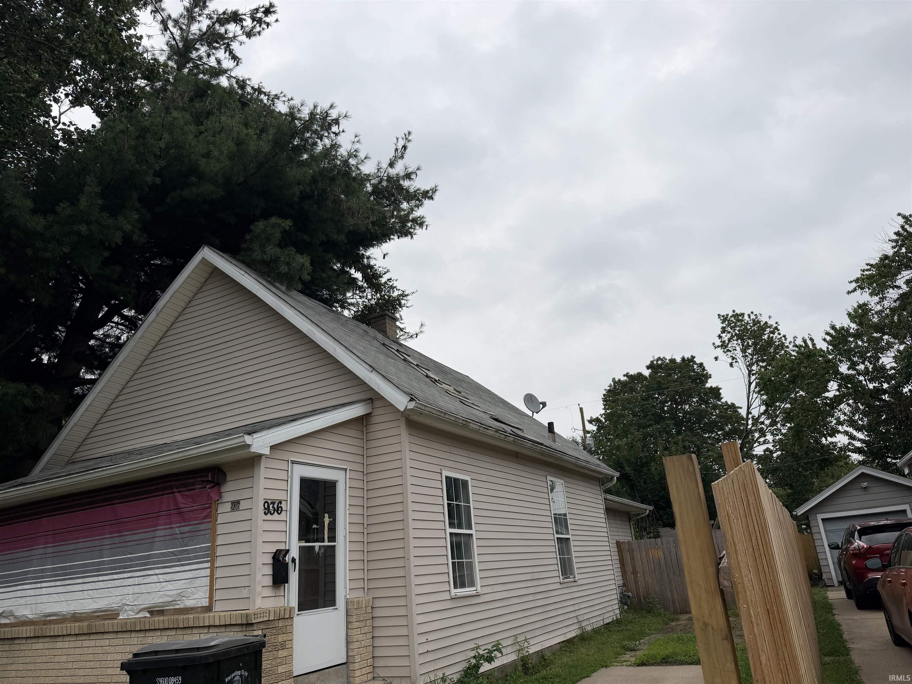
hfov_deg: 71.6
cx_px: 456
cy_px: 342
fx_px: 632
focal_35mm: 24
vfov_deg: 56.8
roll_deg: +5.0
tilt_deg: +18.7
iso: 80
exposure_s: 1/1770
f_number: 1.78
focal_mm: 6.76
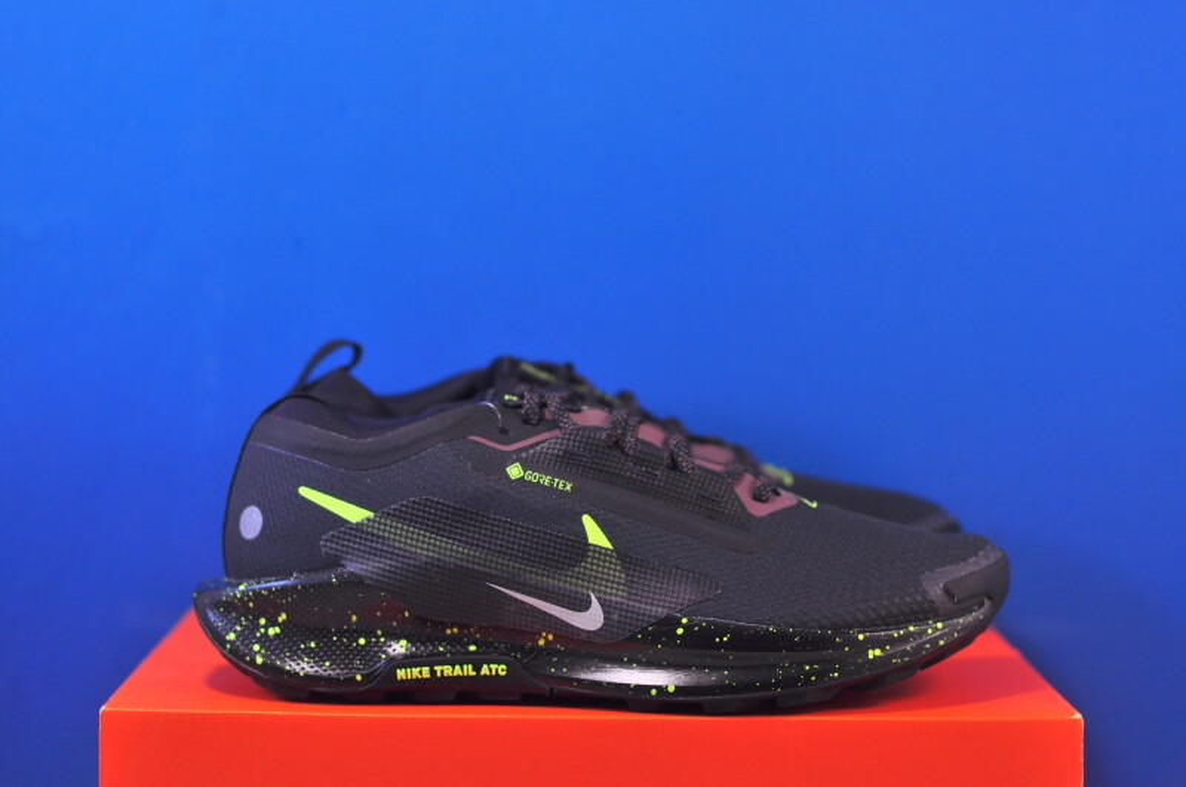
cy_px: 394
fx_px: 2467
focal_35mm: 75
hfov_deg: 27.0
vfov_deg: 18.1
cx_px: 593
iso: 250
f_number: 2.5
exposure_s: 1/320
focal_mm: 50
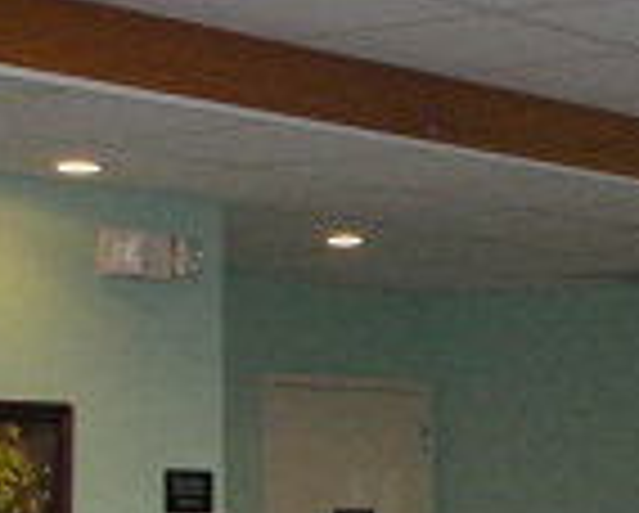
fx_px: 2727
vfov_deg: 10.6
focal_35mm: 144
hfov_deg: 12.6
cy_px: 576
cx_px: 1012
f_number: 3
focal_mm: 5.8
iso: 200
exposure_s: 1/60.1
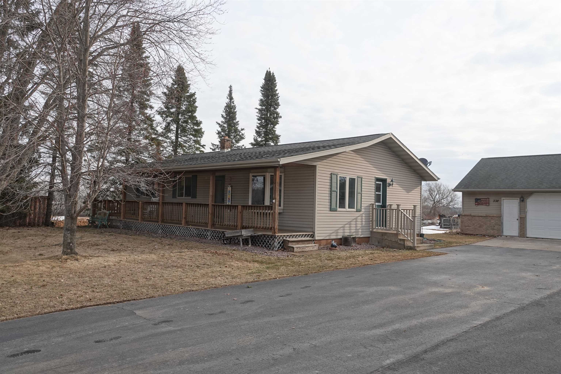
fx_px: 421
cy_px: 187
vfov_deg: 47.9
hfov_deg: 67.4
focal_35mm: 27
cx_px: 280
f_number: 4
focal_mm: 9.81
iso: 100
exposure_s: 1/320
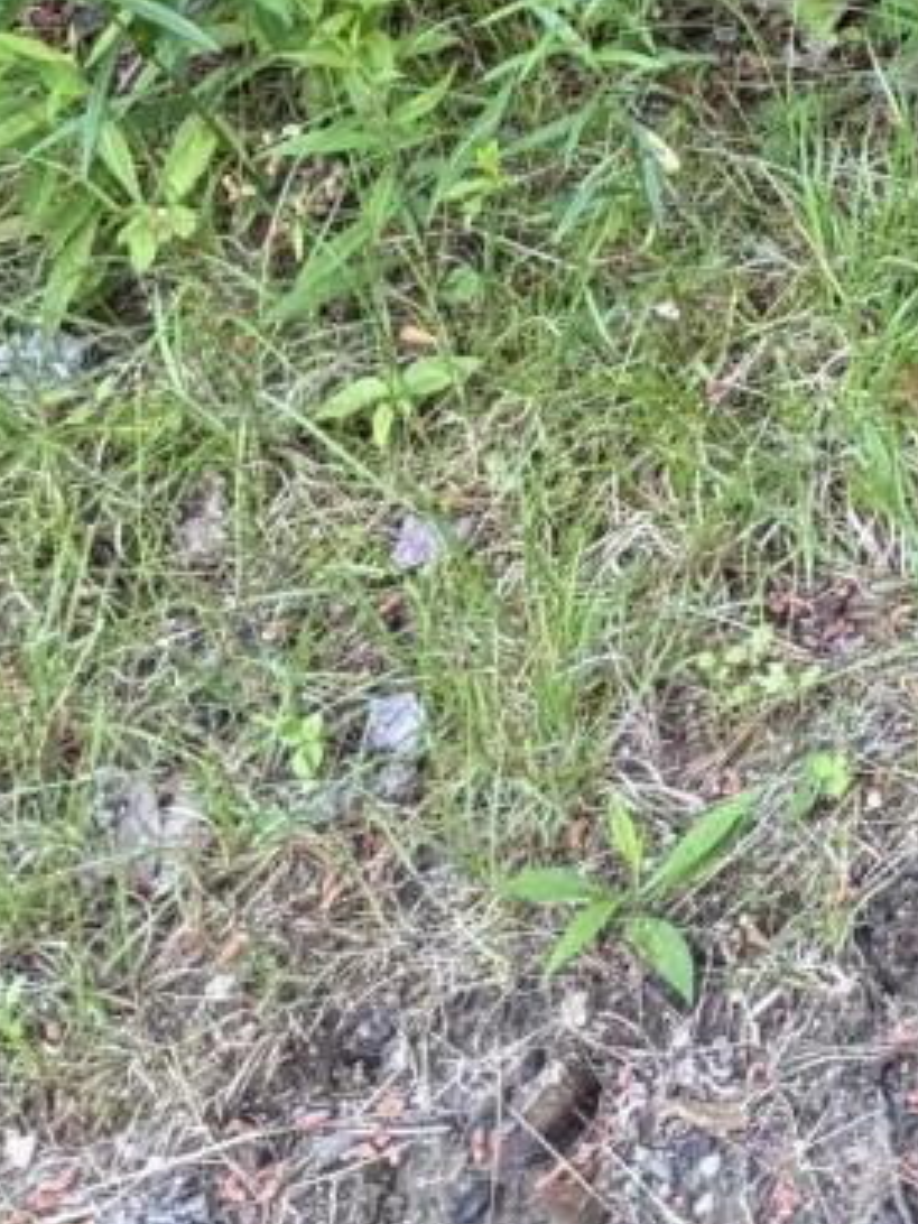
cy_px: -1601
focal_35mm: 132
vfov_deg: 12.3
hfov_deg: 9.6
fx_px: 4667
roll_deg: -0.2
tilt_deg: -21.6
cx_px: 2401
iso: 80
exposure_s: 1/121
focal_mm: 6.76
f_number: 1.78
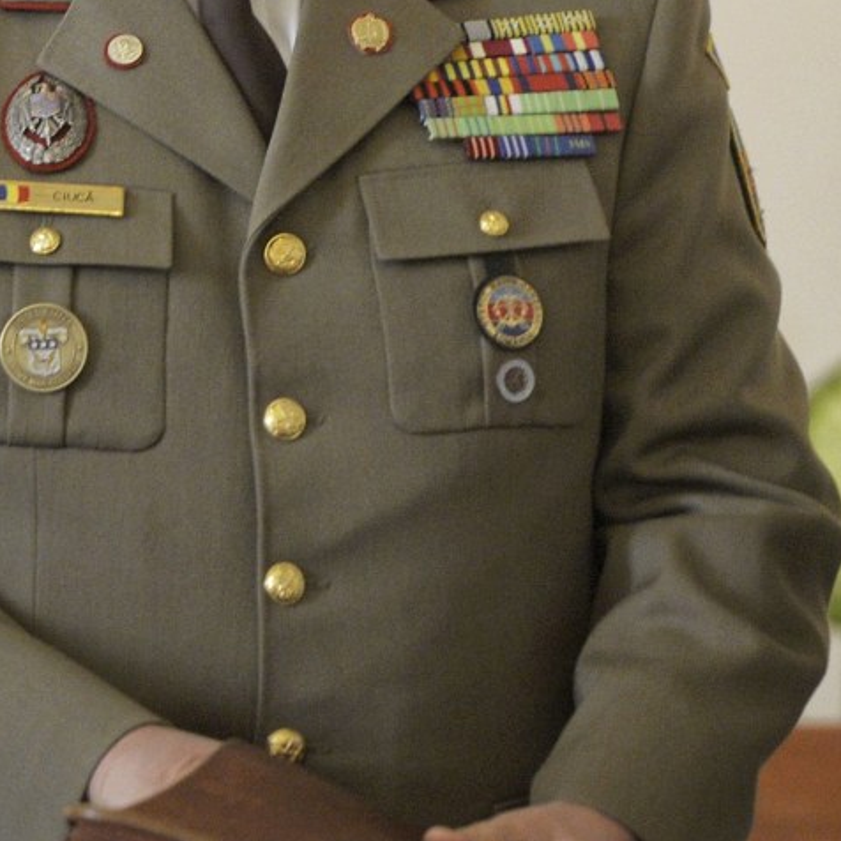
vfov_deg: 3.3
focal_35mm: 535
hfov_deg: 3.3
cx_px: 304
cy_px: 170
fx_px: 14705
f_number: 2.8
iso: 2500
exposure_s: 1/400
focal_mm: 200
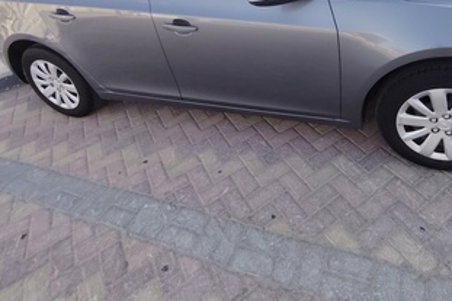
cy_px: 59
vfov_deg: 46.8
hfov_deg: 67.9
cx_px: 293
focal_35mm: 26
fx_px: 326
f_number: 2.2
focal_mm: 1.43
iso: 100
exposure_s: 1/568
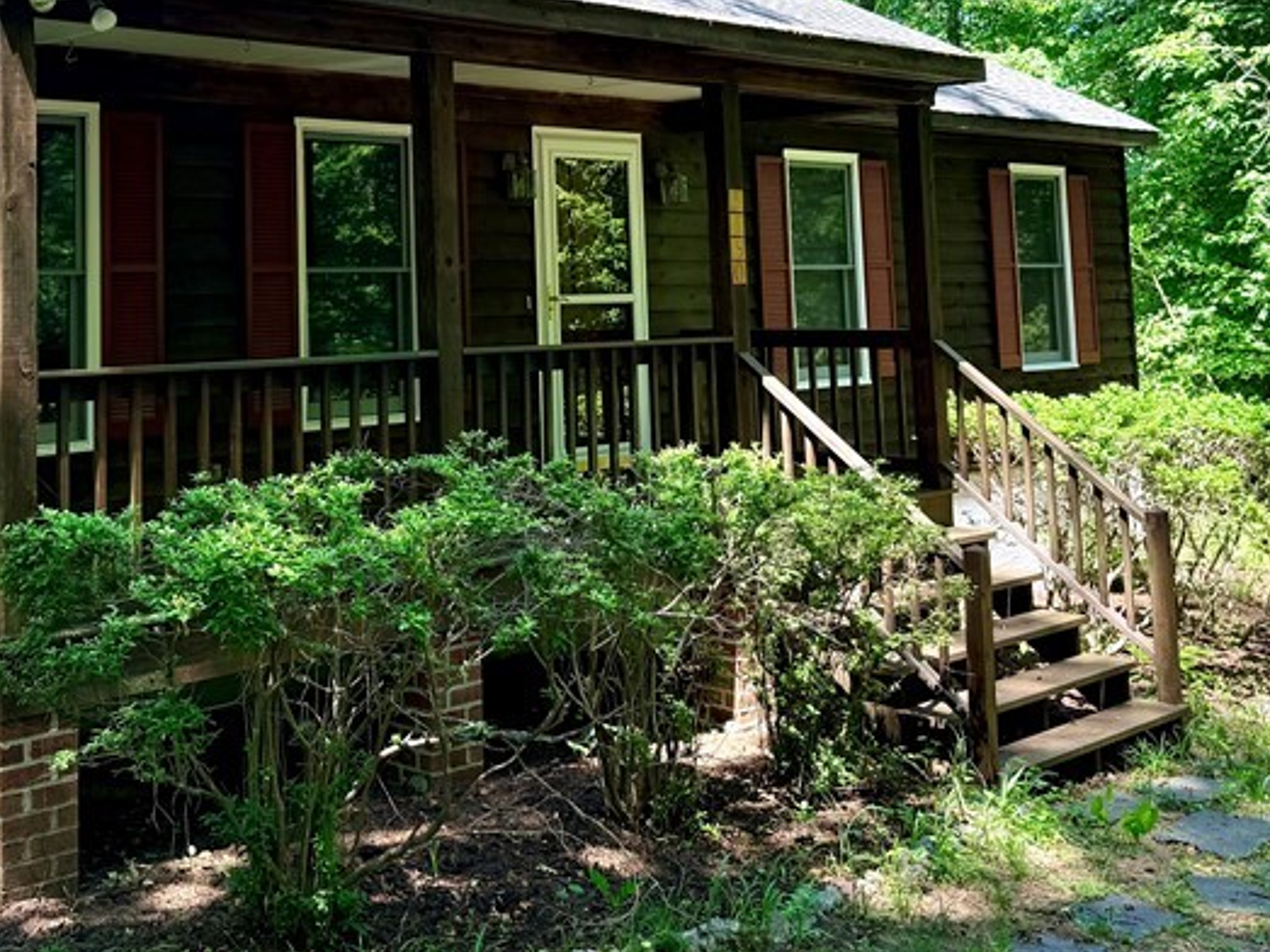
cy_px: 131
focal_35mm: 47
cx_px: 408
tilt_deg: +6.0
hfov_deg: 39.9
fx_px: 1724
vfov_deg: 29.8
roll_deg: +1.7
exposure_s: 1/517
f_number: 1.78
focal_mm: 6.76
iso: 80
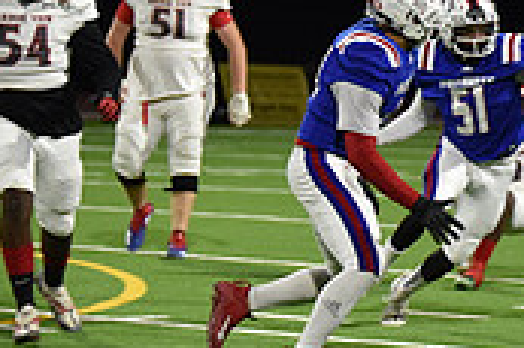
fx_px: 5947
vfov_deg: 3.4
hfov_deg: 5.0
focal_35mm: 409
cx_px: 866
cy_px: 101
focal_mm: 122
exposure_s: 1/640
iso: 2800
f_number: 2.8
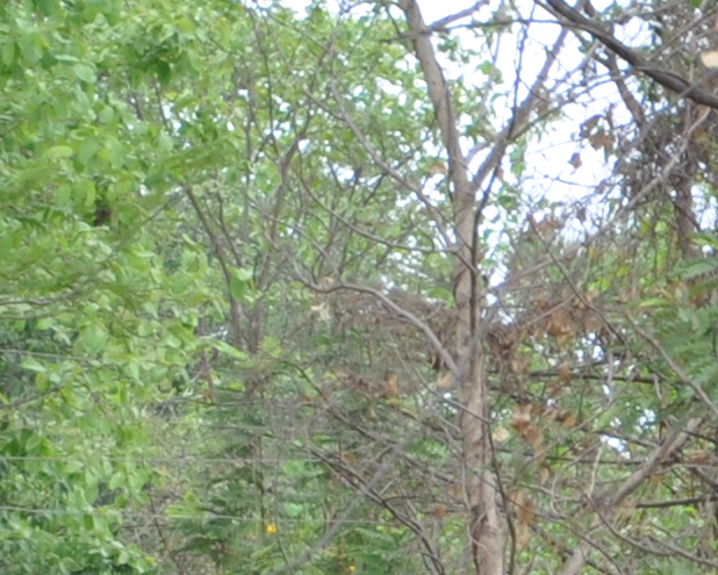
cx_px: -43
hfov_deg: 3.8
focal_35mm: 507
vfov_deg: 3.0
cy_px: 1242
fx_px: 10779
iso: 200
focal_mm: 52
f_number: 5.6
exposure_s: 1/125
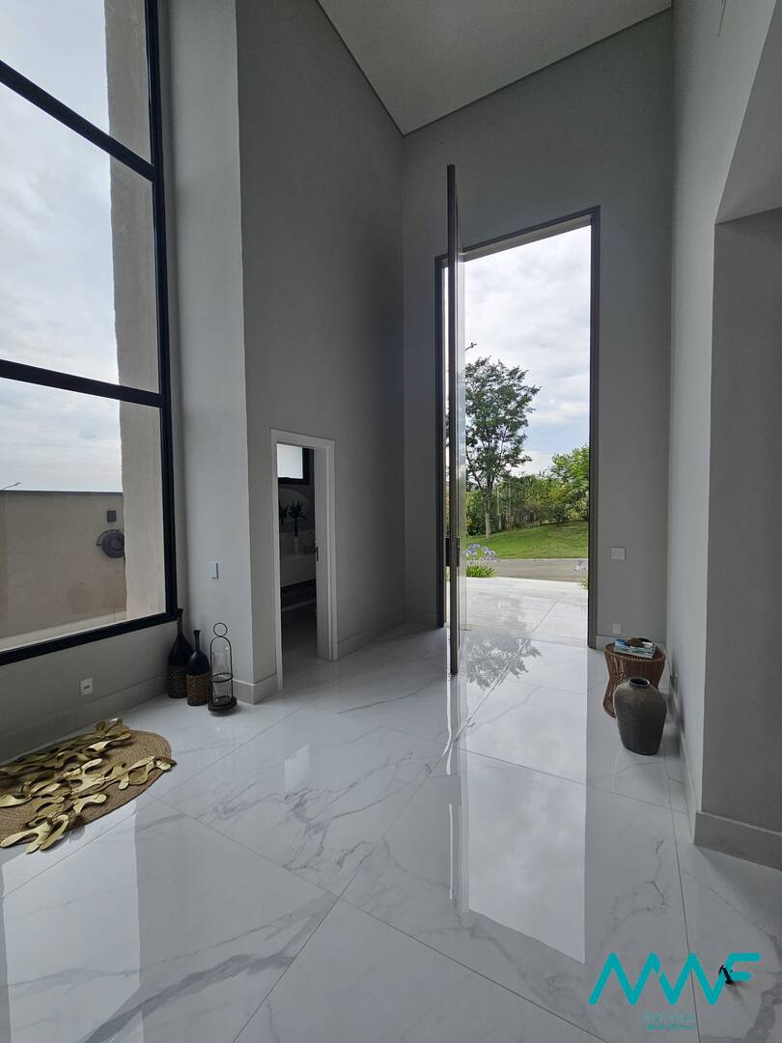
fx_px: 392
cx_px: 391
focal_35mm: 13
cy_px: 522
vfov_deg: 106.2
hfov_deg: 89.9
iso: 50
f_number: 2.2
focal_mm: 2.2
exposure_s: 1/970
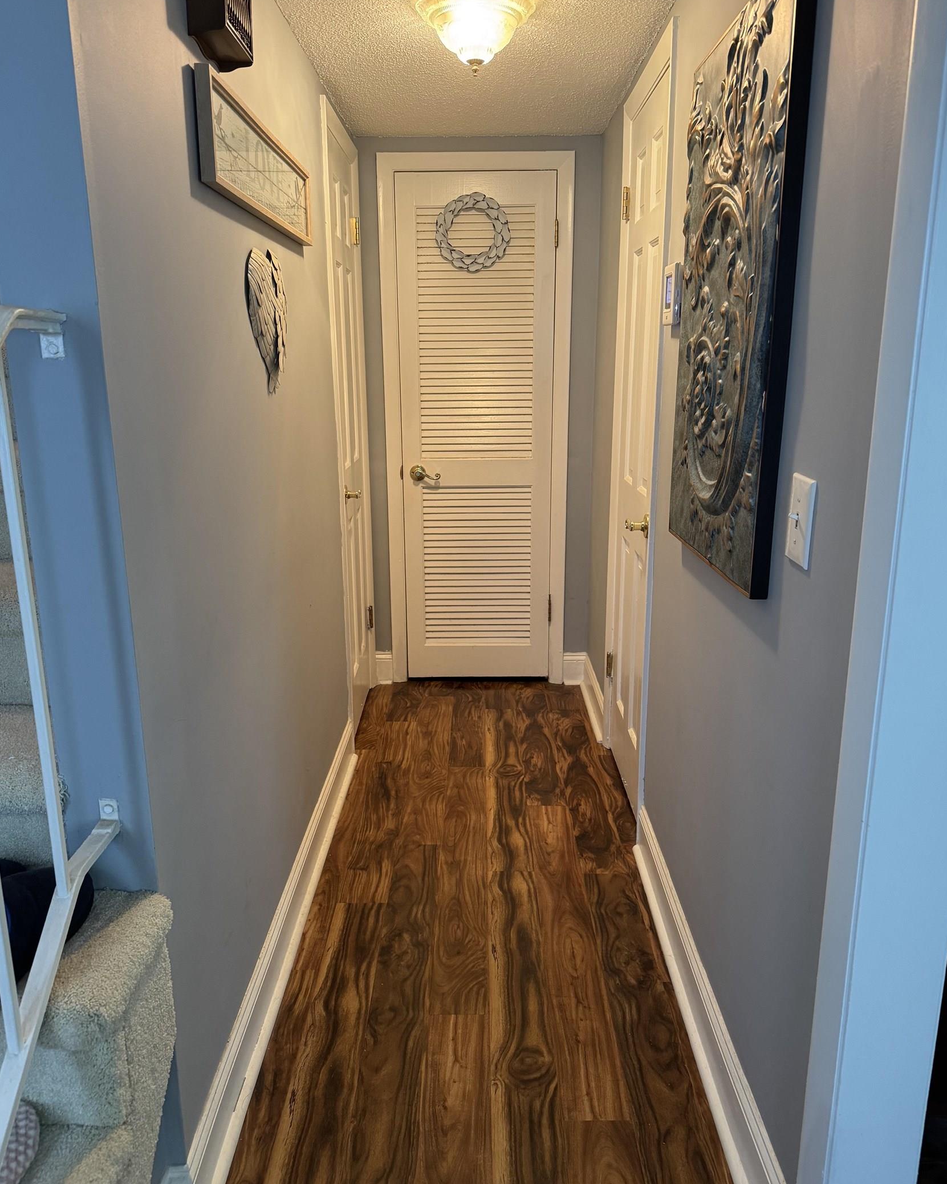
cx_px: 474
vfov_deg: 66.0
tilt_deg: -14.2
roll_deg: +0.3
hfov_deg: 54.9
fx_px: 911
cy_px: 586
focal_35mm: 26
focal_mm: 6.76
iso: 320
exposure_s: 1/60
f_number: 1.78
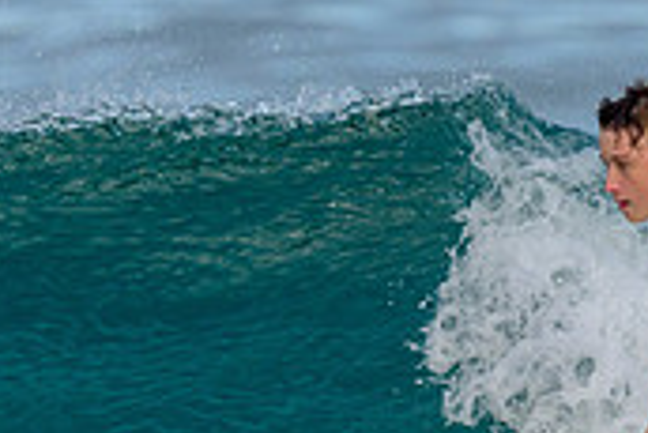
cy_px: 483
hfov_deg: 0.7
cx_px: 291
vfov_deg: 0.5
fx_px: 52585
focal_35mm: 2919
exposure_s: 1/2000
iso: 640
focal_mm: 800
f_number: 6.3
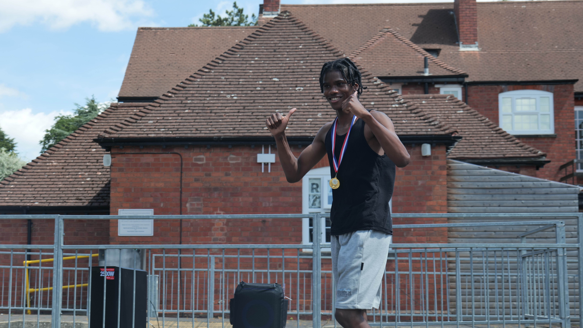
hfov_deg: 33.3
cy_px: 165
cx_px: 291
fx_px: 974
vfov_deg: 19.1
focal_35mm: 63
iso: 100
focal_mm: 60
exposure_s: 1/250
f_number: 5.6
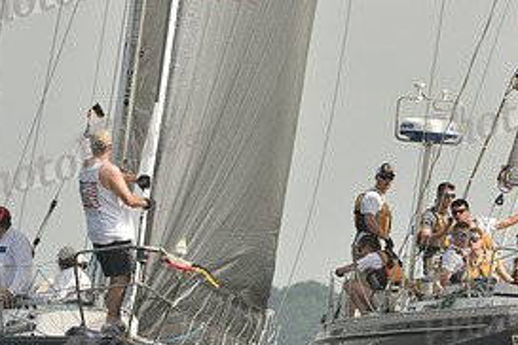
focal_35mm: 702
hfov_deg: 2.9
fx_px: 10100
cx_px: 324
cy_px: 230
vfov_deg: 2.0
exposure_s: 1/800
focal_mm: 330
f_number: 10
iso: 400
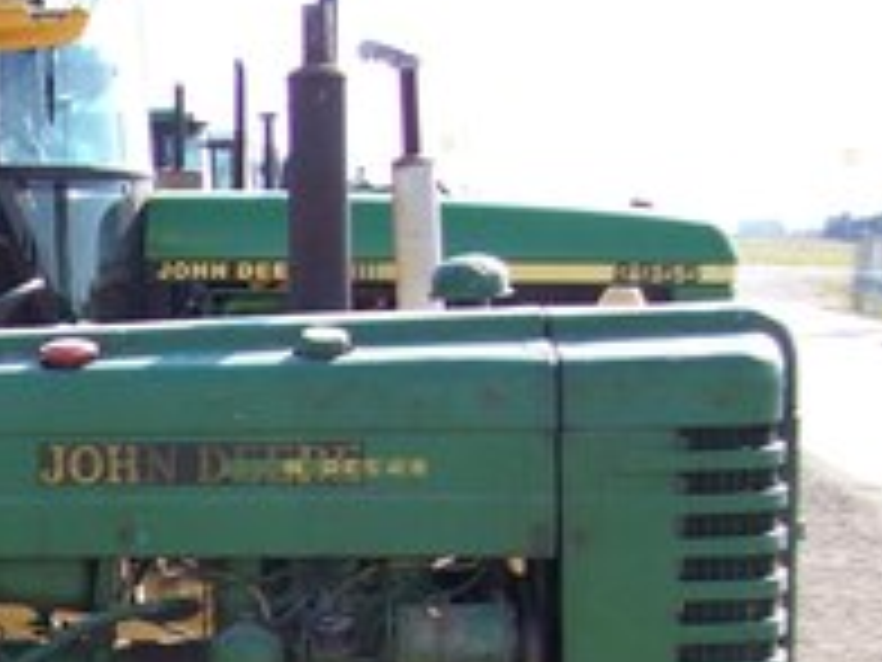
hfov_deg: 18.3
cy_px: 851
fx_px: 2548
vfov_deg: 14.2
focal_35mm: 100
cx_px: -270
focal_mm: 6
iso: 80
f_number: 2.7
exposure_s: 1/430
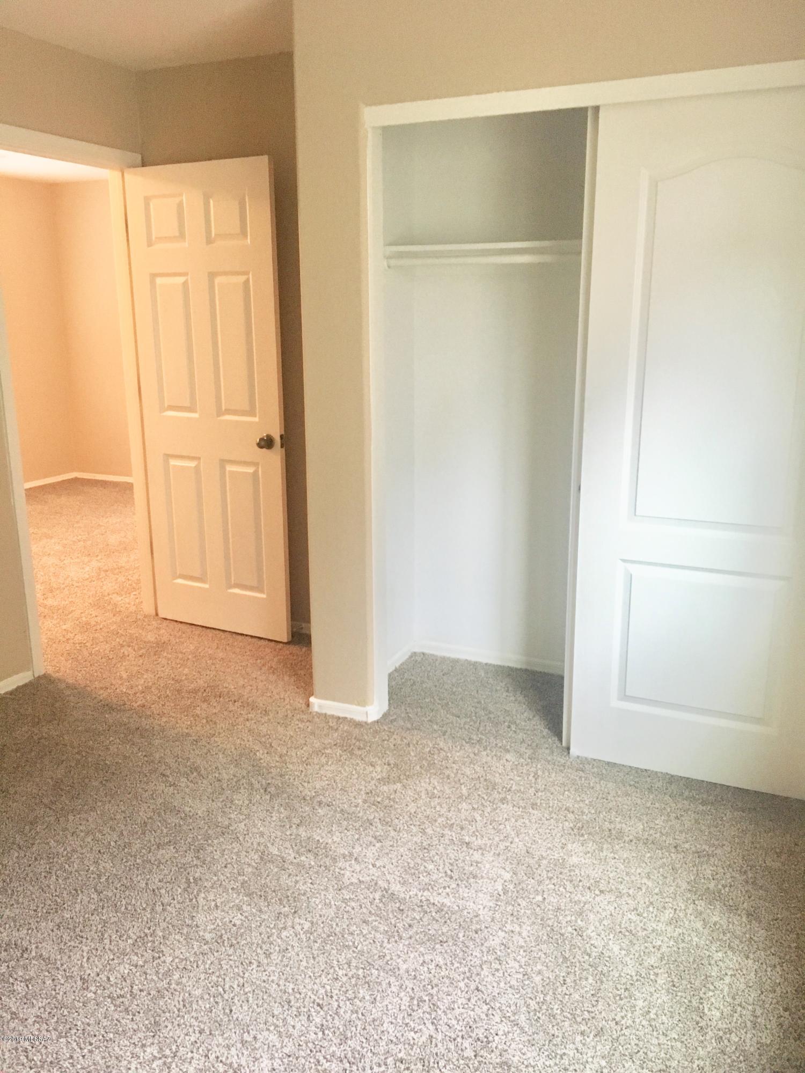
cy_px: 536
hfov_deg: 48.2
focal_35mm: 29
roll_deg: +1.0
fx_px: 899
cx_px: 402
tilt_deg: -14.4
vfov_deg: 61.7
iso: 200
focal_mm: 4.15
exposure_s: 1/24
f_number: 2.2
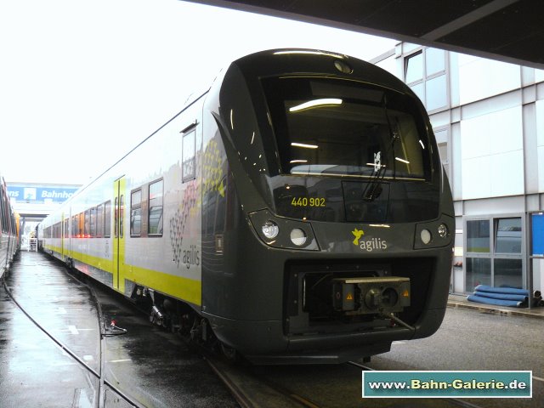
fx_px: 566
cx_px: 272
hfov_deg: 51.4
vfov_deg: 39.7
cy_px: 204
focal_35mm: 36
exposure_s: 1/30
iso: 200
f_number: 2.8
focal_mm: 6
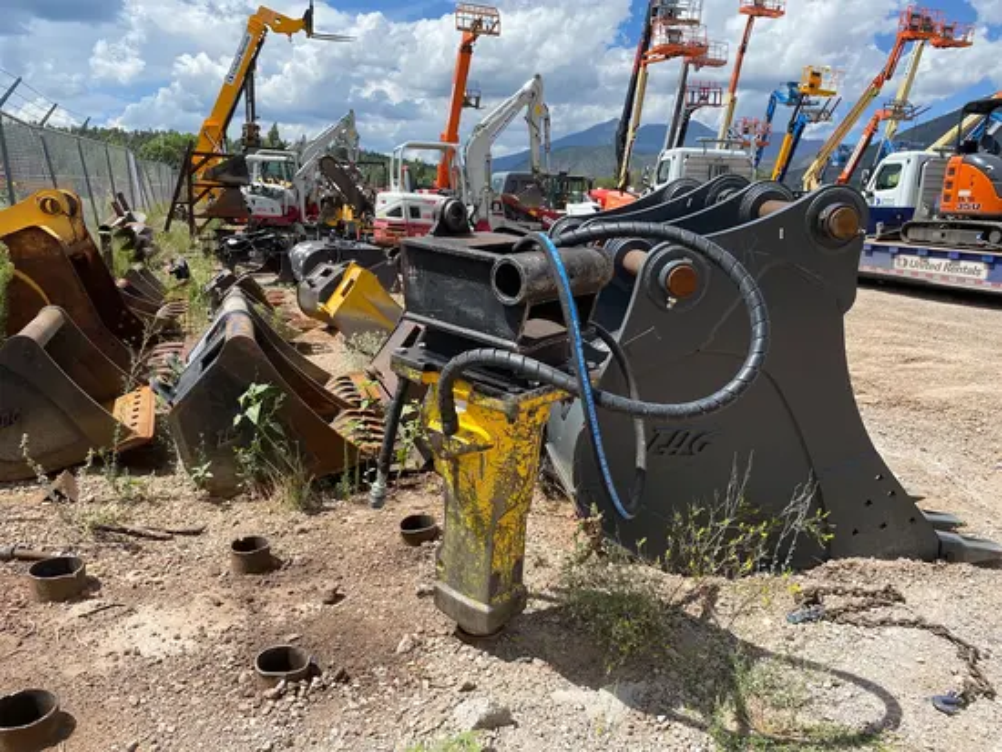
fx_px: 753
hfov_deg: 67.3
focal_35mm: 26
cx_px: 501
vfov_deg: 53.1
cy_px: 376
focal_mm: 4.25
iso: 32
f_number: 1.8
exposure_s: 1/2358
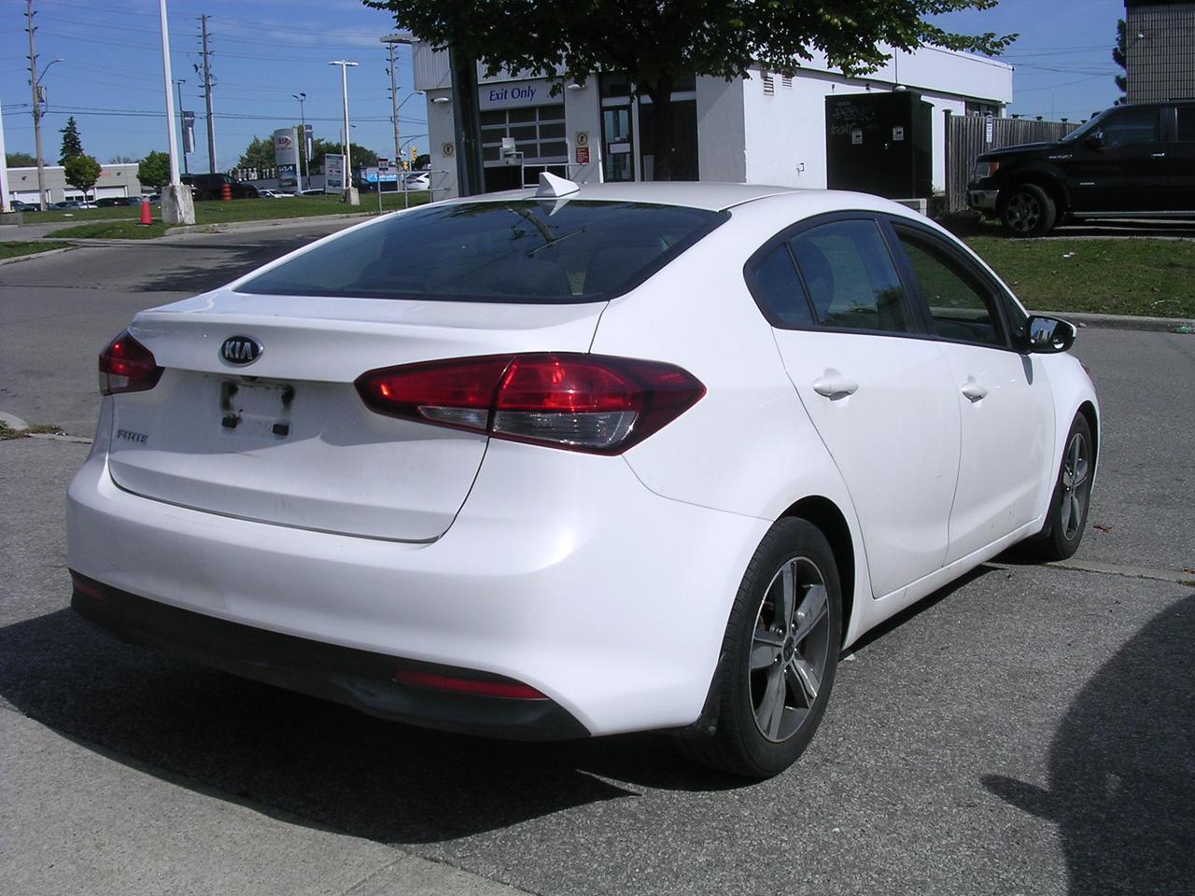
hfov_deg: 49.0
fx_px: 1312
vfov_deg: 37.7
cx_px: 598
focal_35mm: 38
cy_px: 448
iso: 100
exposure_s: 1/750
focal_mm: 5.8
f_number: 5.6
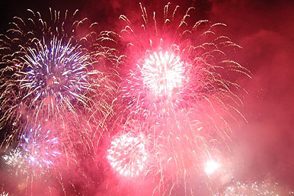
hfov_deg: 54.2
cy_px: 105
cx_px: 124
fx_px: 286
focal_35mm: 35
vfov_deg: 37.8
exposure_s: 1/8
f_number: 3.8
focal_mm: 20
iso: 800
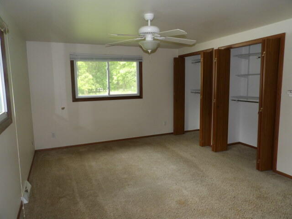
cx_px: 146
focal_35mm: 24
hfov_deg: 71.6
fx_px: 202
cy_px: 110
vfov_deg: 56.8
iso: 200
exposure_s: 1/33
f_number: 3.2
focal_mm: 4.3
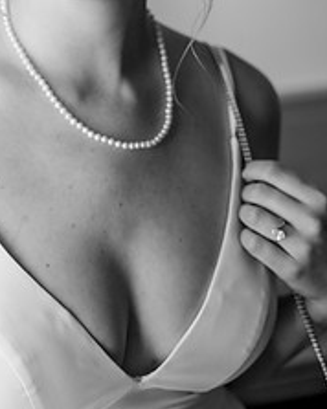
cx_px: 105
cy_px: 103
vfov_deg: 20.9
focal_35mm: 91
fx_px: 1102
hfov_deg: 16.8
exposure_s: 1/320
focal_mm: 48
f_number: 2.8
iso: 640
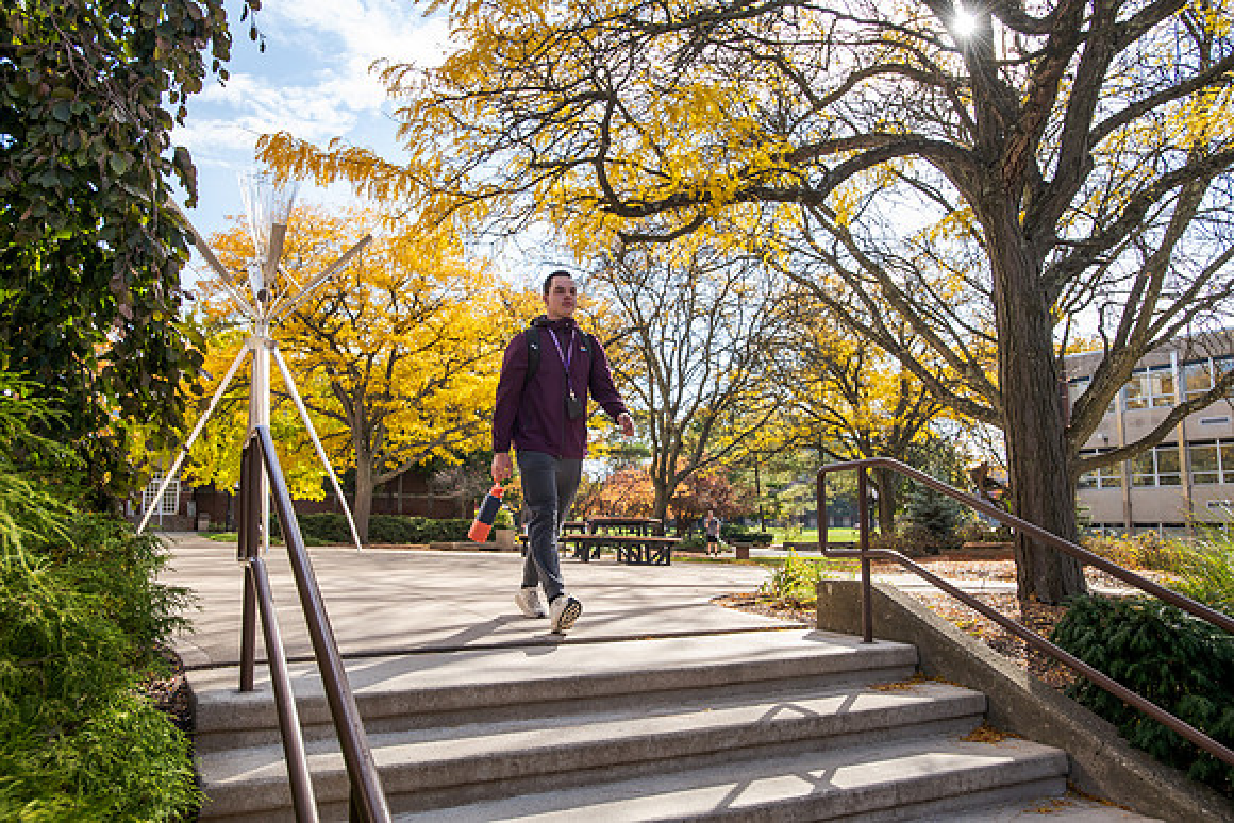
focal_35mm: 26
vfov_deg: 49.6
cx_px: 617
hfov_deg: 69.4
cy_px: 412
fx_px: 891
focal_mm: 26
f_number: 7.1
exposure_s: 1/320
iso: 250
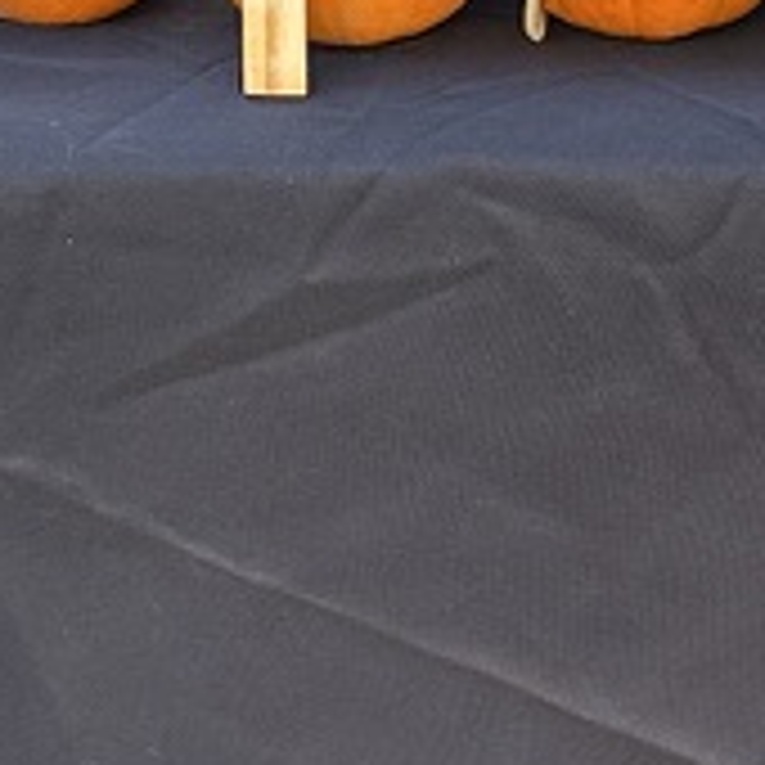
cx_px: 477
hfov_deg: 13.6
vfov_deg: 13.6
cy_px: 608
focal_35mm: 128
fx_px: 3200
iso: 64
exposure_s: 1/142
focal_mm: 6.86
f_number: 1.78
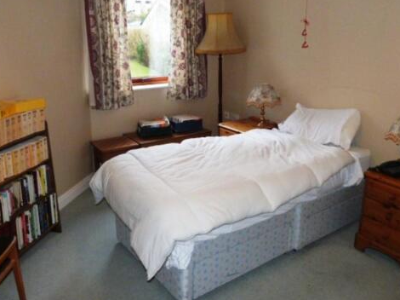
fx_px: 358
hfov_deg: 58.4
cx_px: 208
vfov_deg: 45.3
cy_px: 127
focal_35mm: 31
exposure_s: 1/60
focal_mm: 4.5
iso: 400
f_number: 2.8
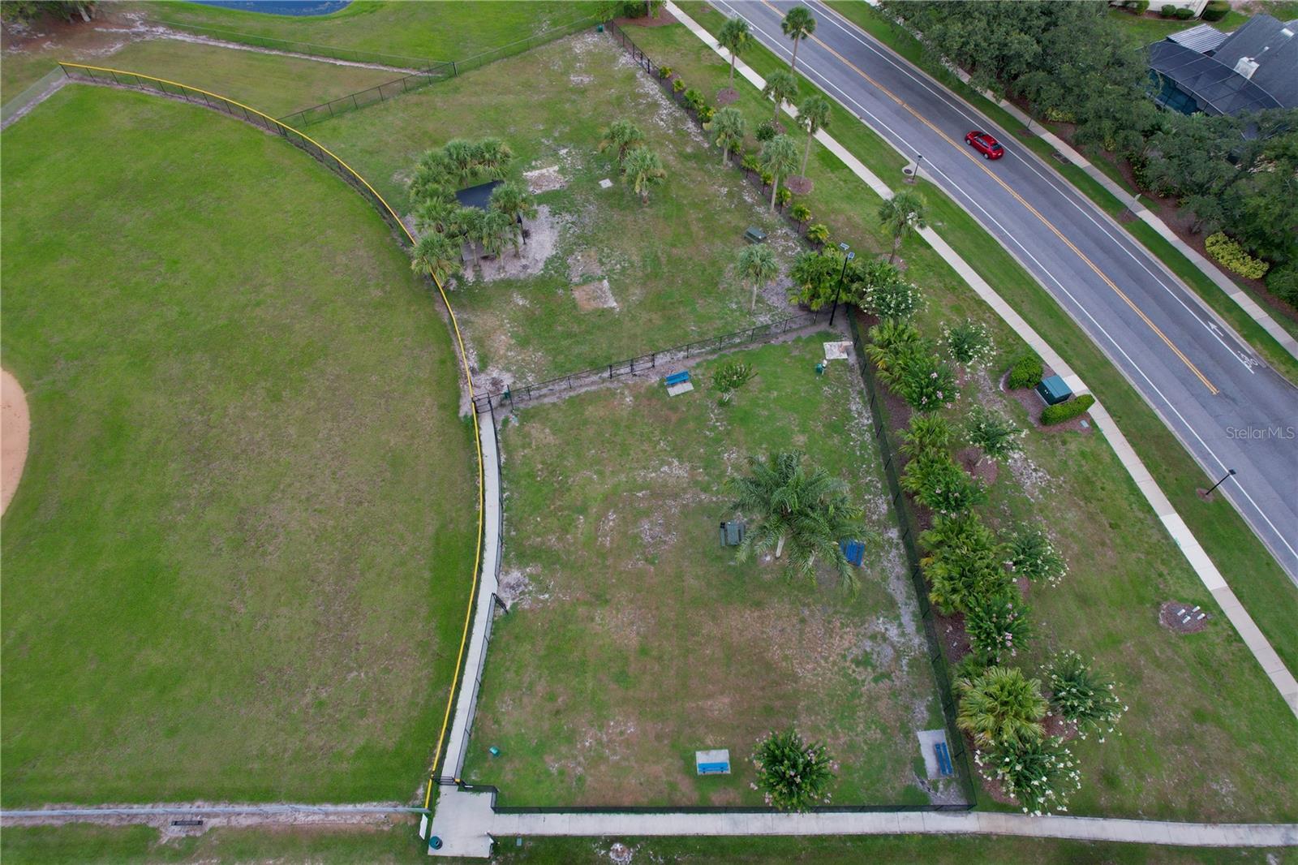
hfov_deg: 78.6
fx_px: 793
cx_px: 649
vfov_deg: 57.2
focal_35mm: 22
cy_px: 432
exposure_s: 1/500
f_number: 2.8
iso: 100
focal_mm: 8.38
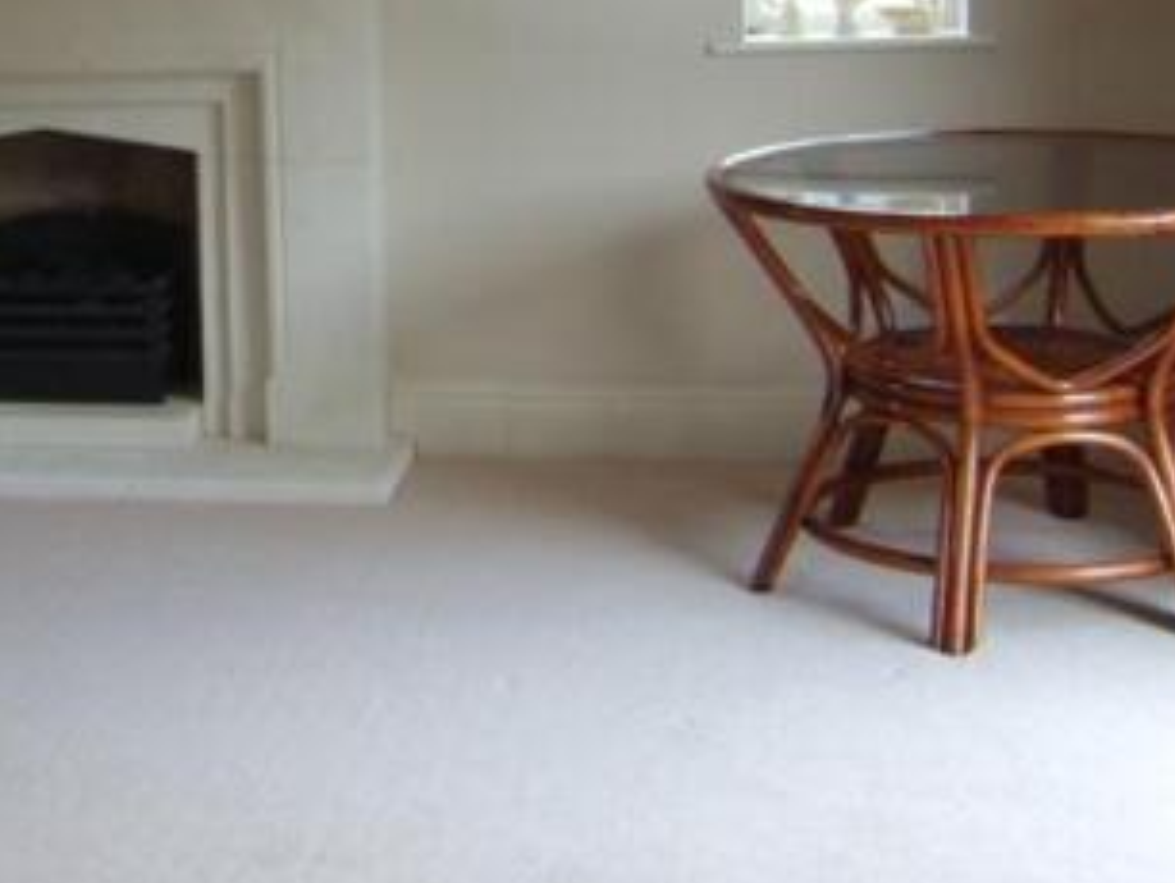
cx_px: 125
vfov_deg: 24.5
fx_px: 2004
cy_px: 186
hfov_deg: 31.2
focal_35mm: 59
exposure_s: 1/42
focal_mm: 8.13
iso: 100
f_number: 2.7
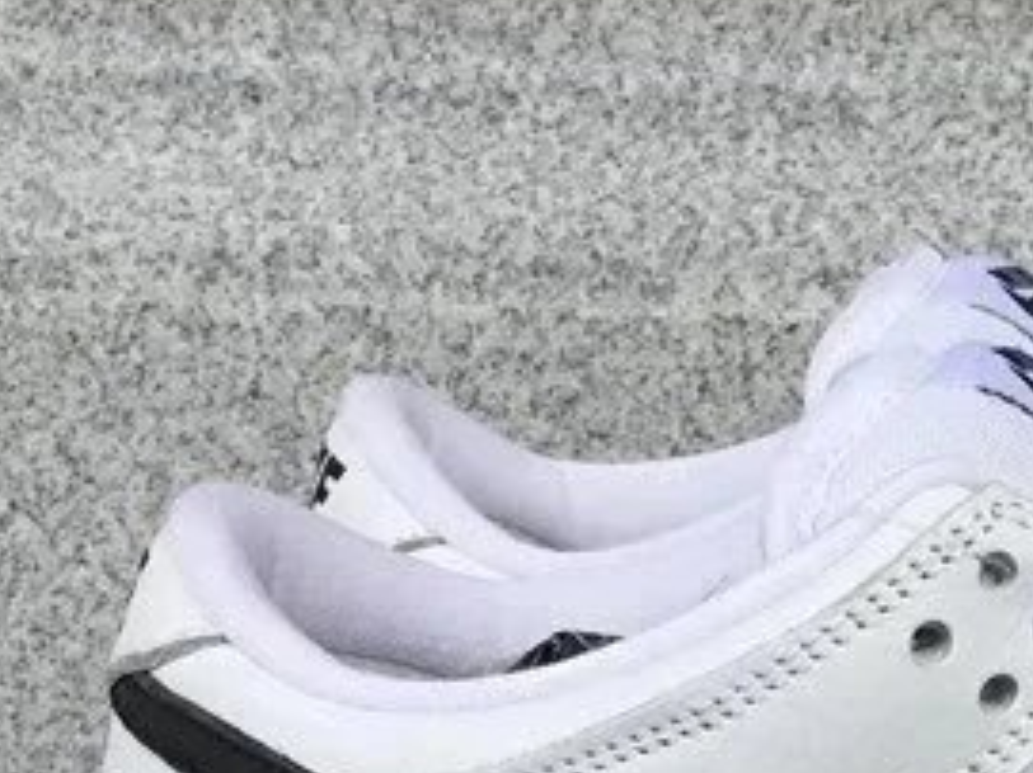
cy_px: 1190
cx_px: 1166
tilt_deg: -18.6
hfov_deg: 18.3
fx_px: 3072
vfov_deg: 13.5
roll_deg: -0.2
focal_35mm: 103
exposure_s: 1/377
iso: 25
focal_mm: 3.3
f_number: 2.4
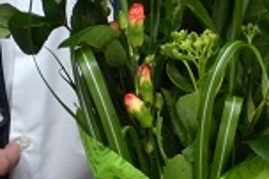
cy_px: -123
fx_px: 3411
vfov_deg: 3.0
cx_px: 349
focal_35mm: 457
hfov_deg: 4.5
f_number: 5
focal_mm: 58
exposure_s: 1/60
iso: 640
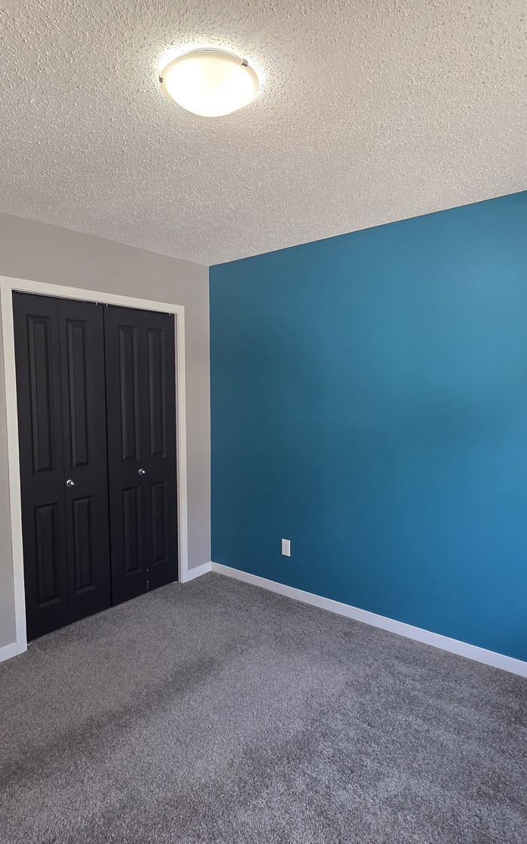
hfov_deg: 62.1
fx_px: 437
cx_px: 241
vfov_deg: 88.0
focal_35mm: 19
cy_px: 432
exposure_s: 1/60
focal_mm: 2.2
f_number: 2.2
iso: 160
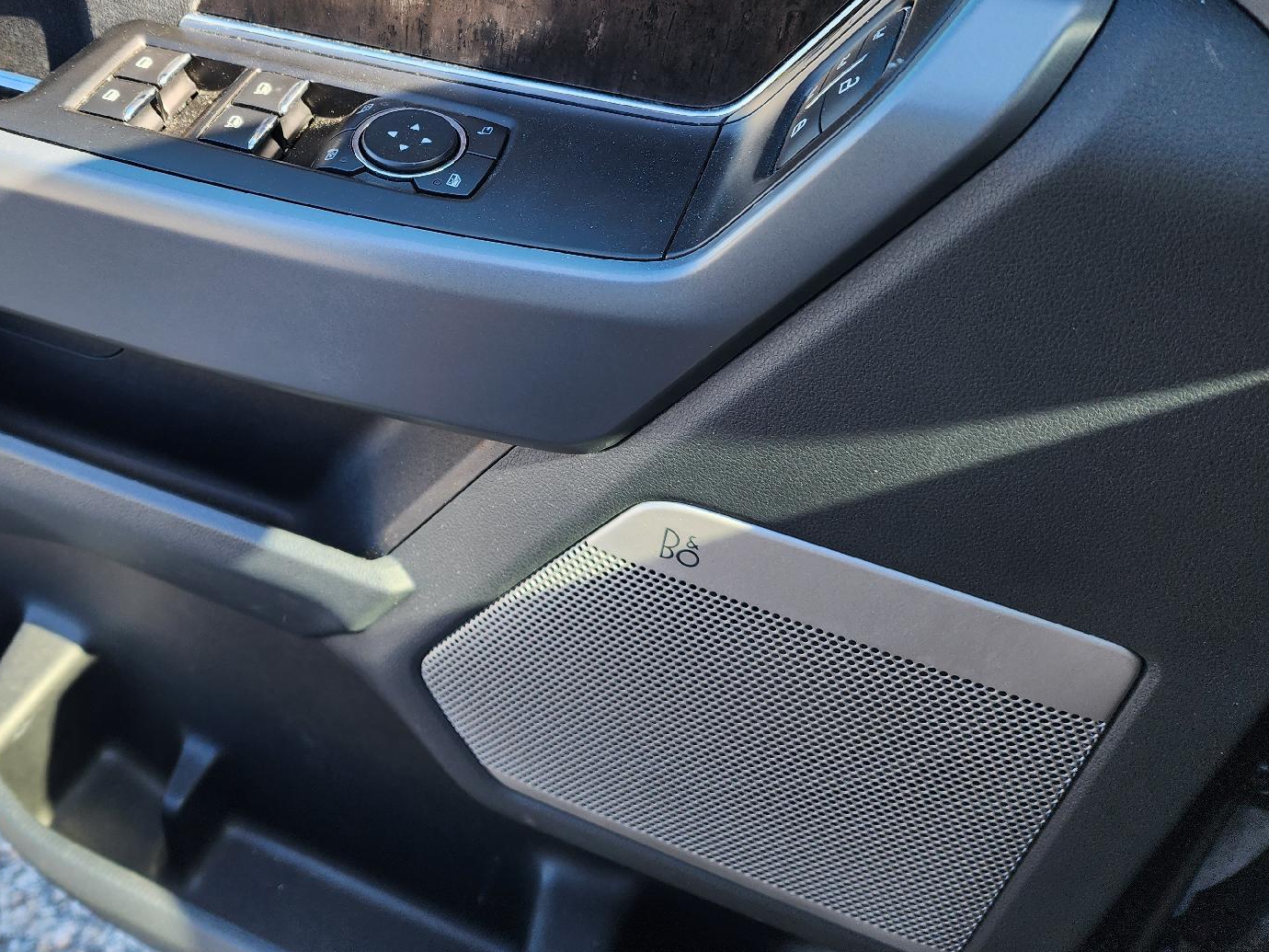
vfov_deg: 43.3
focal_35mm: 32
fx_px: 1173
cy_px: 292
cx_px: 443
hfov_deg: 55.8
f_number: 1.8
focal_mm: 6.4
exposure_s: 1/180
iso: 32
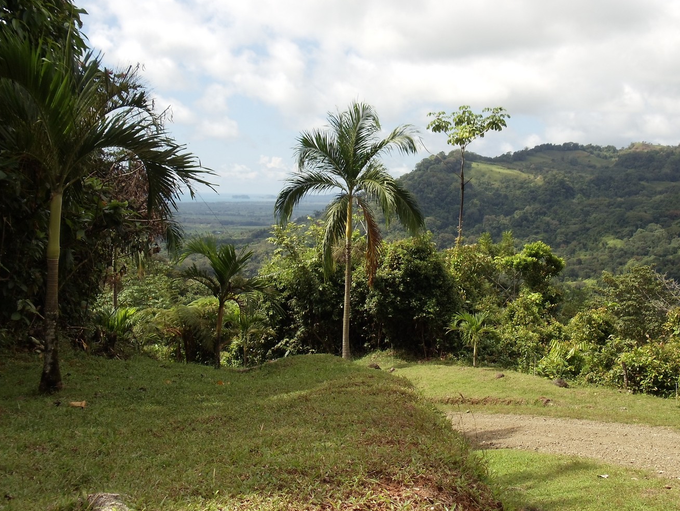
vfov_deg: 24.0
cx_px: 374
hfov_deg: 31.7
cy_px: 225
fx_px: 1199
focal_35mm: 61
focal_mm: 6.81
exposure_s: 1/160
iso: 80
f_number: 7.5
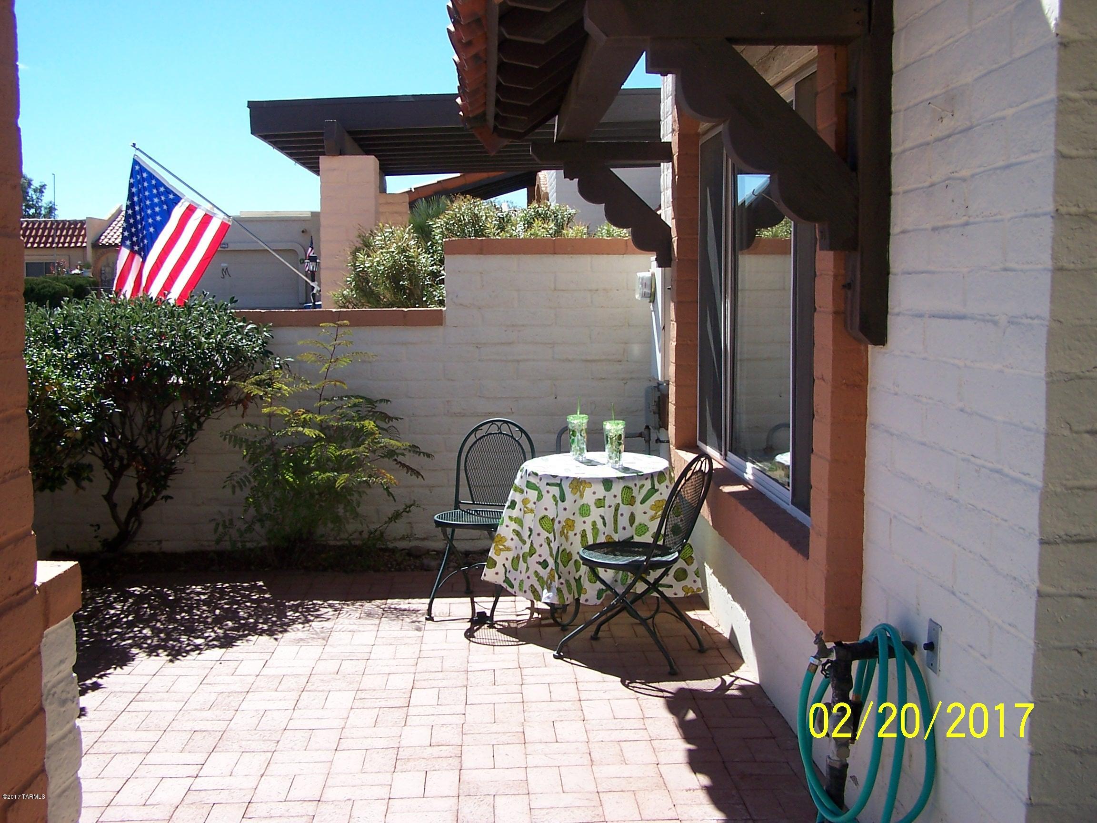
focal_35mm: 38
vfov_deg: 37.7
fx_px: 1204
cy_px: 412
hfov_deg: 49.0
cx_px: 548
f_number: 4
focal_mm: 6.3
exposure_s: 1/500
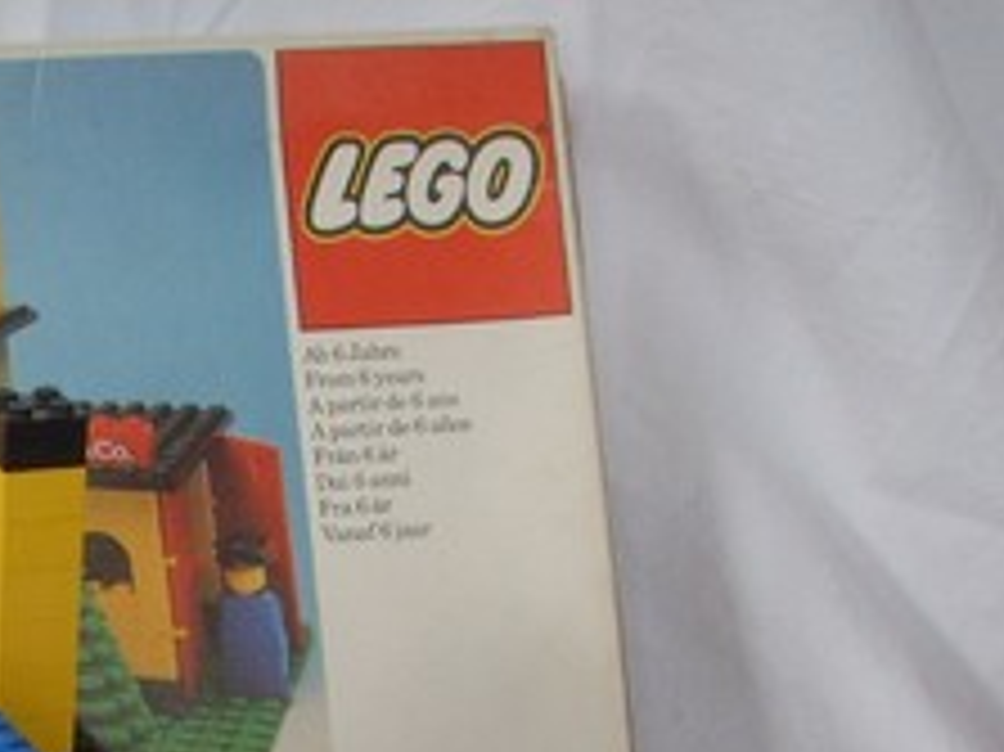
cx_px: -149
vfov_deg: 12.7
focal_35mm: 112
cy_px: 1058
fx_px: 3247
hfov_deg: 16.9
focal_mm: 6.6
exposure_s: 1/60
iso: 100
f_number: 3.5
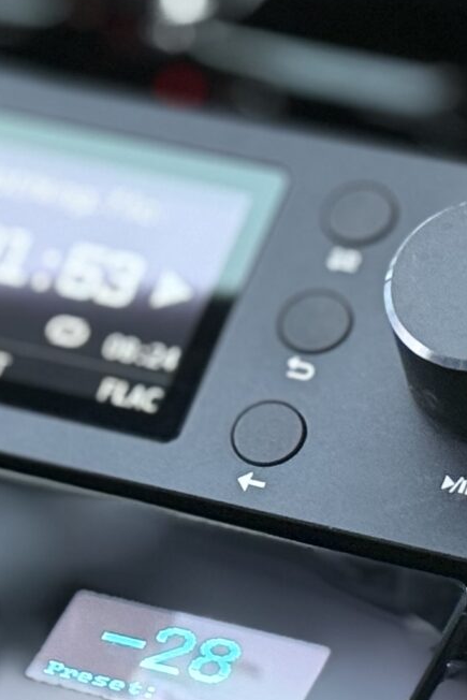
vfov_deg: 10.5
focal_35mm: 196
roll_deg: +5.0
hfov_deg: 7.0
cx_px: 133
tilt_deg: -41.0
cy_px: 433
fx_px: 3812
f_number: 1.78
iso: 320
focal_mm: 6.76
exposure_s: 1/39
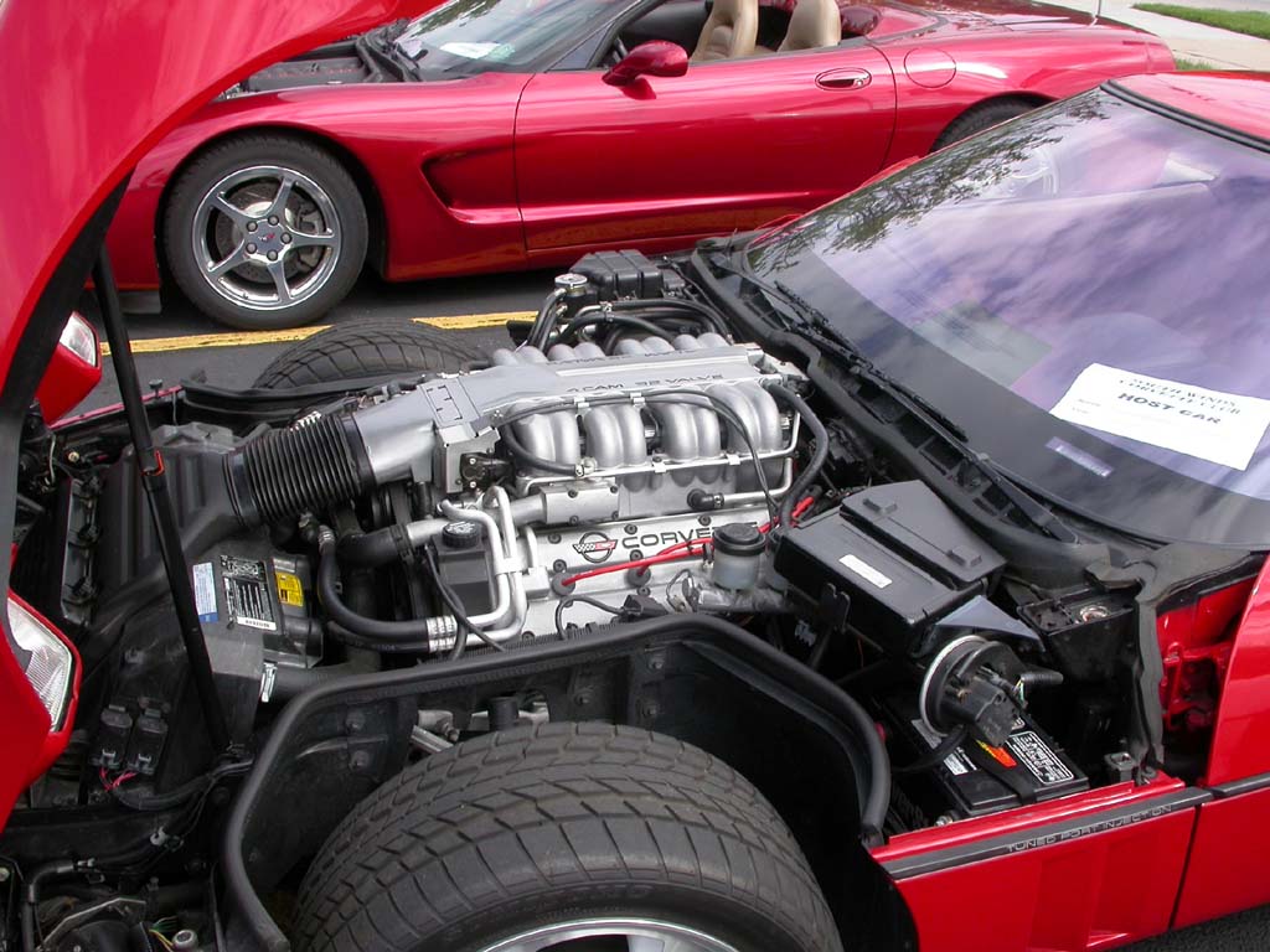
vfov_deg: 37.7
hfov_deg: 49.0
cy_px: 476
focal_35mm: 38
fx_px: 1394
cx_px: 635
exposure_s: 1/182
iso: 100
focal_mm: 7.85
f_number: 6
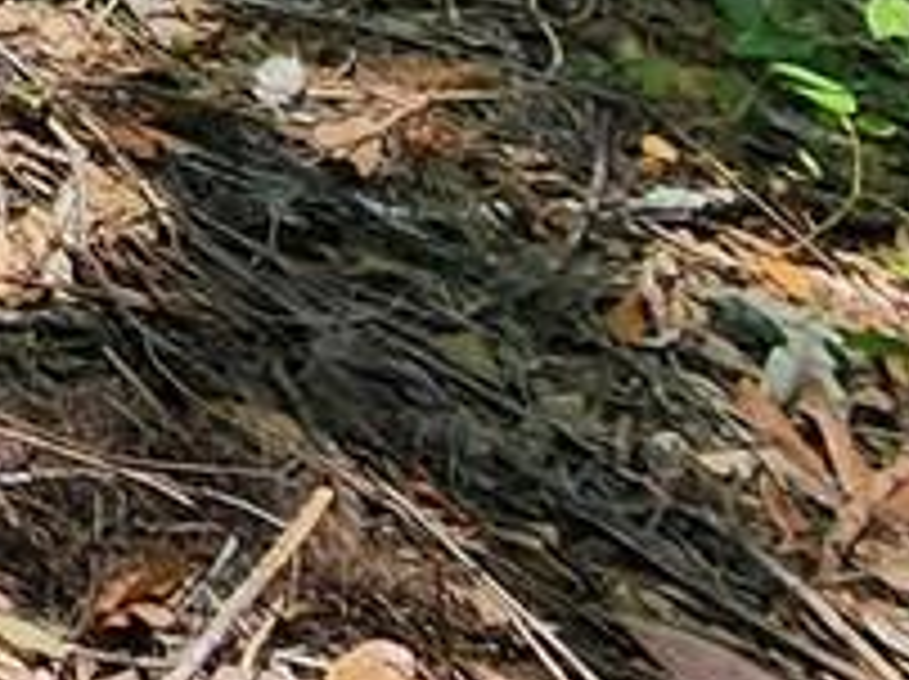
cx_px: -2380
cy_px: -1779
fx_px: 2702
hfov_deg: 9.2
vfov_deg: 8.9
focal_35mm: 103
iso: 50
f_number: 2.2
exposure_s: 1/505
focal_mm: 2.2
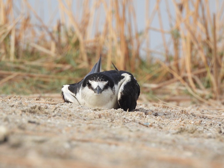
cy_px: 84
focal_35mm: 850
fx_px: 5500
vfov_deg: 1.7
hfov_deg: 2.3
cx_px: 112
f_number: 5.6
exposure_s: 1/500
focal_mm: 152
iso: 320
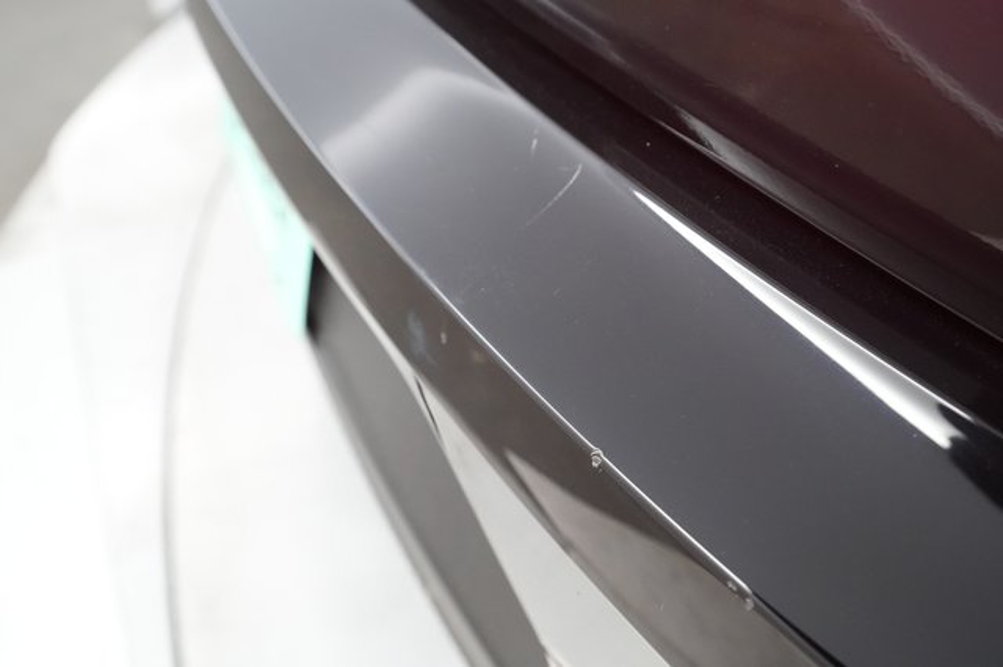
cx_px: 502
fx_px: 780
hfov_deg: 65.5
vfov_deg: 46.4
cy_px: 334
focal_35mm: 28
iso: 5000
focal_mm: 28
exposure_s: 1/100
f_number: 4.5
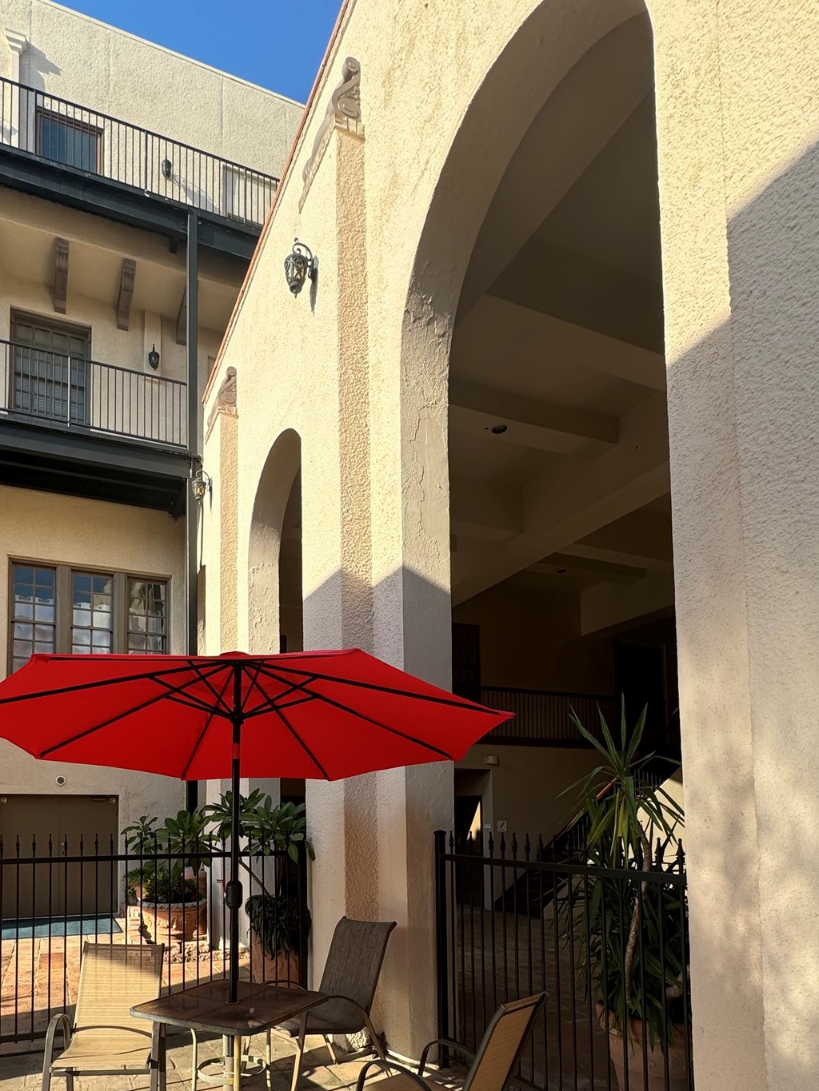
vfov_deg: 74.6
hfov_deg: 62.4
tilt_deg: +4.7
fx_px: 662
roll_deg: +1.4
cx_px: 298
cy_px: 788
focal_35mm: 21
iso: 40
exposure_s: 1/565
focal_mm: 2.22
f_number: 2.2
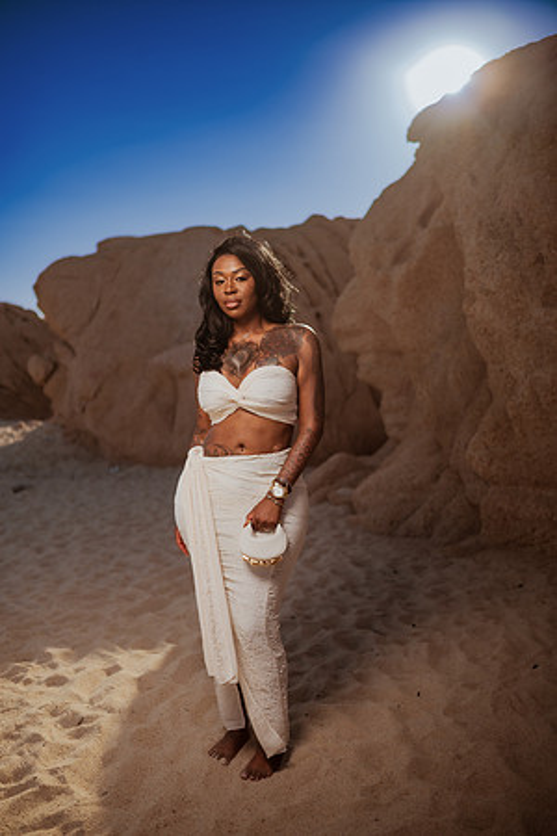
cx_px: 278
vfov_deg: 54.4
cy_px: 418
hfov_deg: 37.9
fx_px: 812
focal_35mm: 35
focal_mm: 35
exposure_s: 1/8000
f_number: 1.8
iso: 50
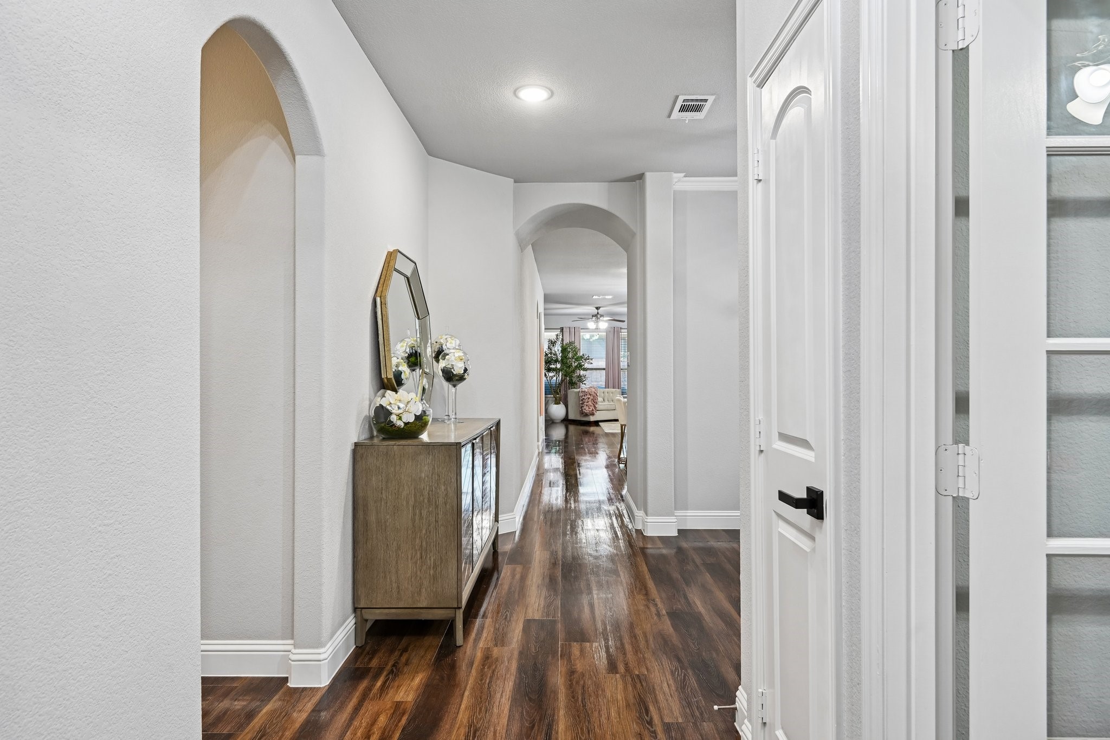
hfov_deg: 84.0
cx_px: 555
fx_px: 617
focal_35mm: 20
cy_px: 370
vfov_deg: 61.9
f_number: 8
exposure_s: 1/10
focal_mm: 20
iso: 400
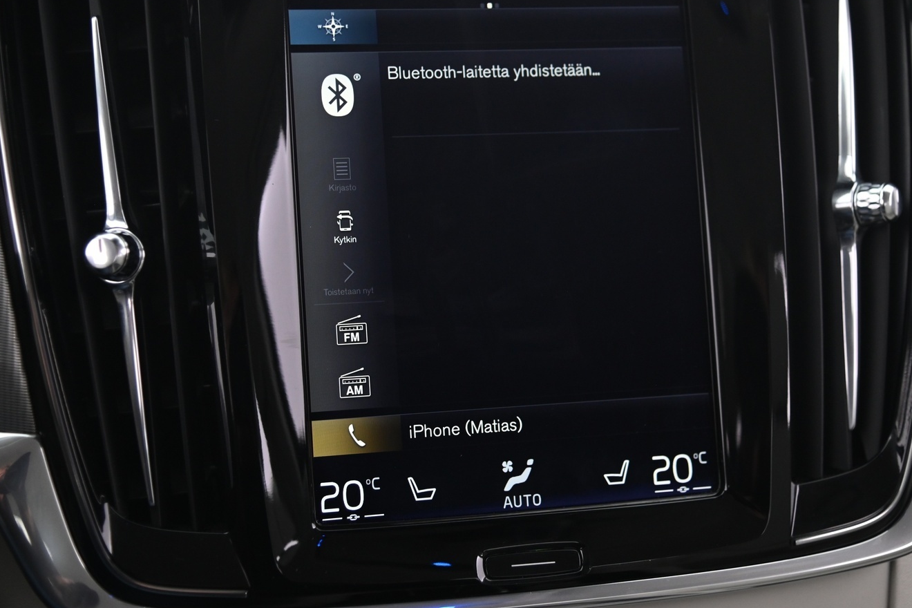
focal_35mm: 59
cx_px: 500
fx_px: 1495
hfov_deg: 33.9
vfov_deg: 23.0
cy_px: 275
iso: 2000
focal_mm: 48
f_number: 4
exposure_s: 1/15
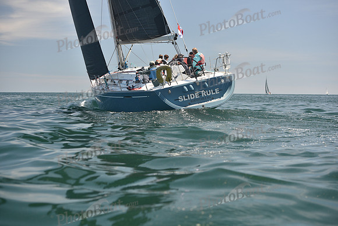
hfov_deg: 28.8
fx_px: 657
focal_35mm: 70
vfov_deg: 19.5
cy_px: 113
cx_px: 169
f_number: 4
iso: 250
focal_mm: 70
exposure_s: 1/800
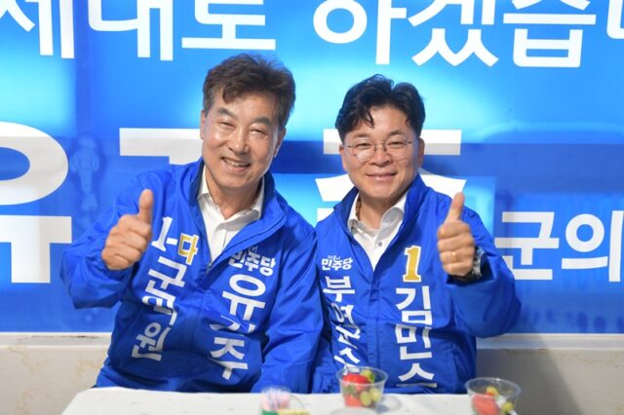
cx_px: 312
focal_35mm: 46
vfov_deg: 29.2
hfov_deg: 42.8
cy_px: 208
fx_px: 797
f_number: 2.8
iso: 2500
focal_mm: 46
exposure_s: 1/200
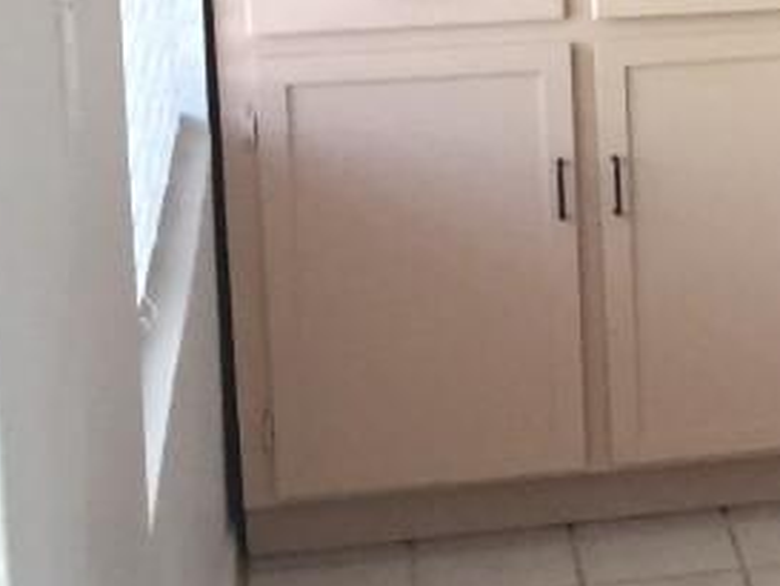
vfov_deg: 9.6
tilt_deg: -9.3
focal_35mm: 153
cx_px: 1783
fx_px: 3449
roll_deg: -1.7
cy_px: -37
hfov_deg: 11.1
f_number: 2.2
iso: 50
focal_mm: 4.15
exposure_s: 1/30
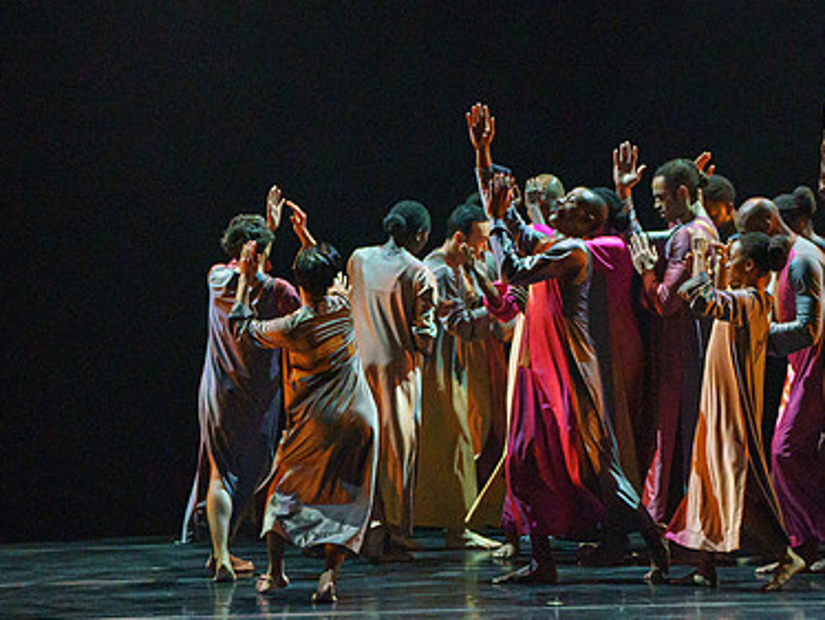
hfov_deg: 5.4
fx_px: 8800
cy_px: 133
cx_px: 646
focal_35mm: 369
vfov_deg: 4.0
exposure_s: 1/250
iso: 6400
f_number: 5.6
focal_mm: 196
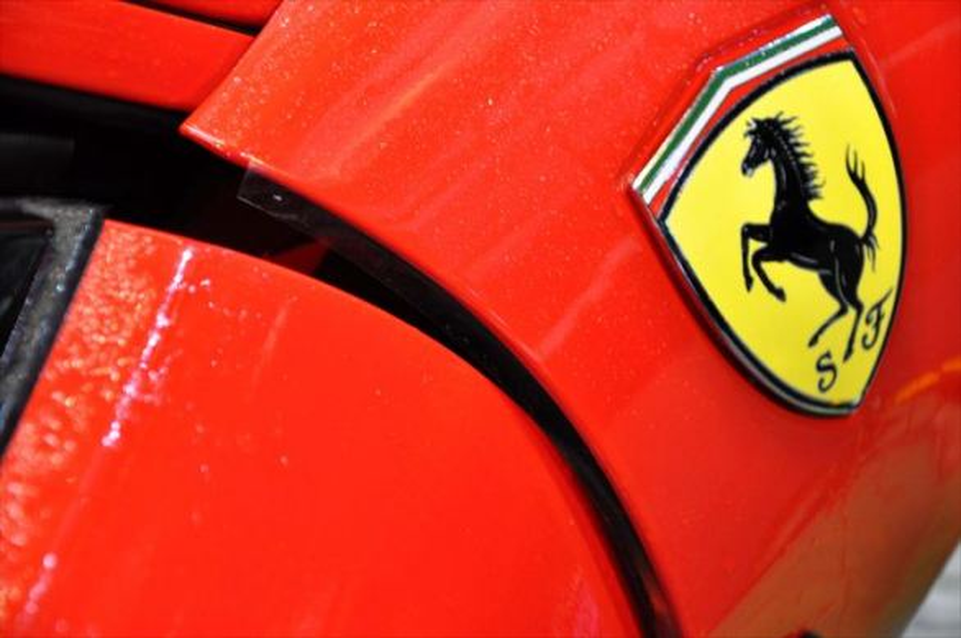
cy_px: 319
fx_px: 2999
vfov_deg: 12.1
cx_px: 480
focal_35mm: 112
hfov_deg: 18.2
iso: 1400
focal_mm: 75
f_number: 5.3
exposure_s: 1/30
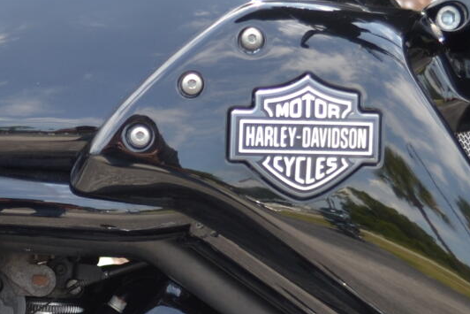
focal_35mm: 124
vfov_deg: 10.6
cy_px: 480
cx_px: -9
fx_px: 1619
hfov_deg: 16.2
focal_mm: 22
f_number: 4
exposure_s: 1/125
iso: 100
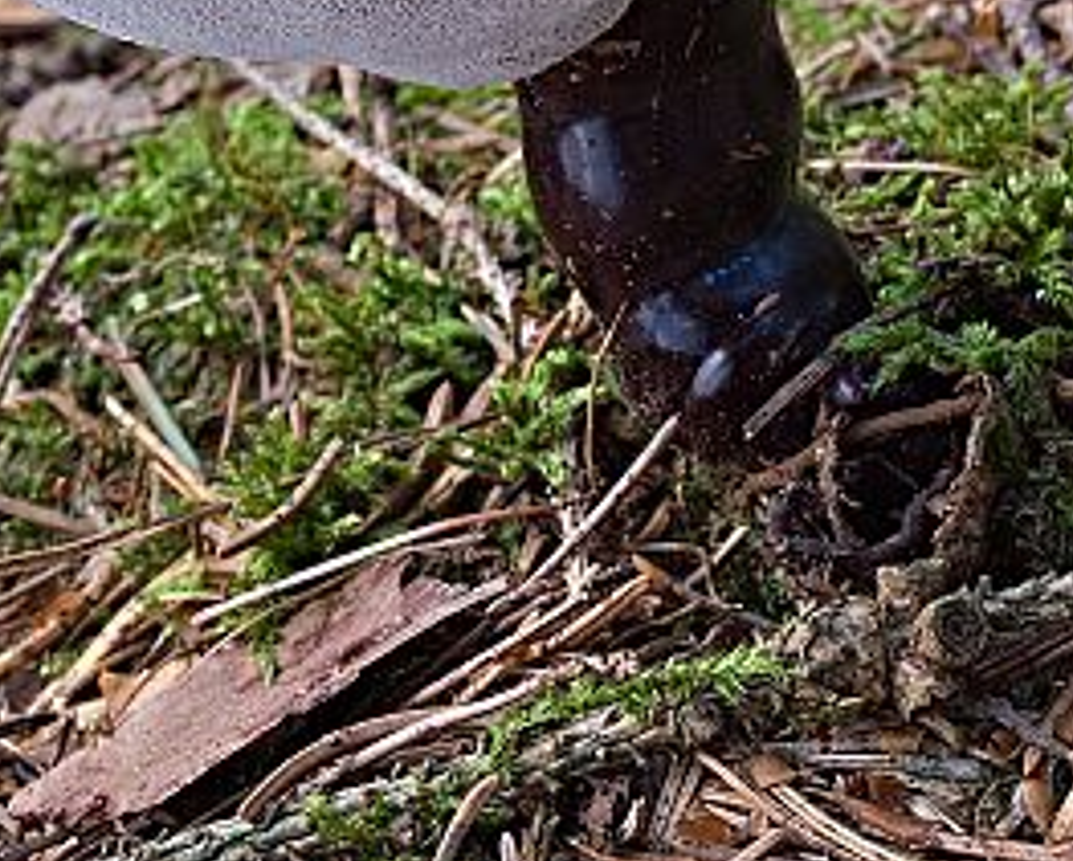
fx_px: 3370
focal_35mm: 106
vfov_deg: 14.4
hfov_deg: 18.1
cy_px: 67
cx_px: 514
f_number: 20
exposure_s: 3
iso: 100
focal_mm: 32
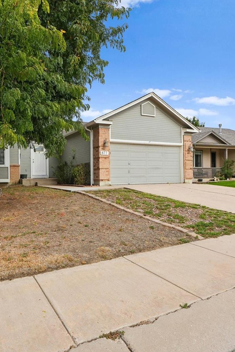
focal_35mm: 23
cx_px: 60
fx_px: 225
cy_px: 174
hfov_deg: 52.8
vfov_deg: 76.1
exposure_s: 1/400
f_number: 9
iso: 320
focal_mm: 10
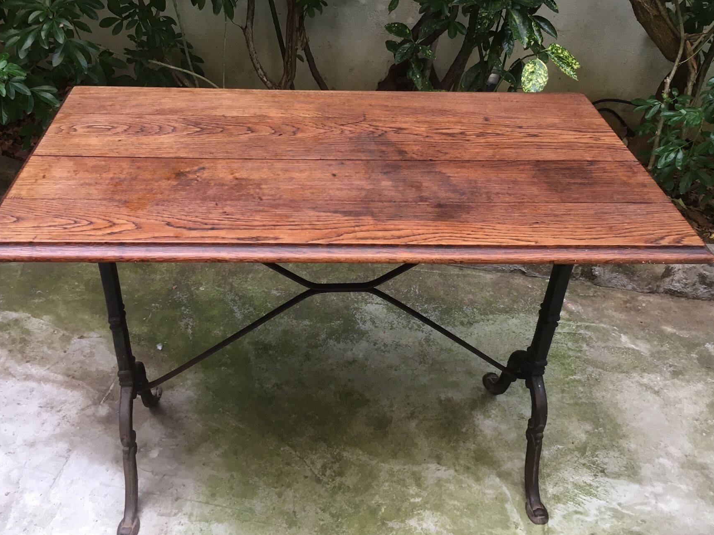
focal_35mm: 34
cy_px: 250
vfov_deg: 41.8
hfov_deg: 54.0
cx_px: 348
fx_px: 701
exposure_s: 1/33
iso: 80
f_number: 2.2
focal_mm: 4.15
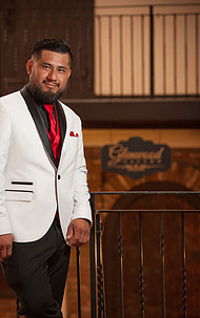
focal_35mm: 139
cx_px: 64
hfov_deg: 9.4
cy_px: 200
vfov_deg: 15.0
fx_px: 1209
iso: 1600
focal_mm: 92
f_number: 2.8
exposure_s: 1/100
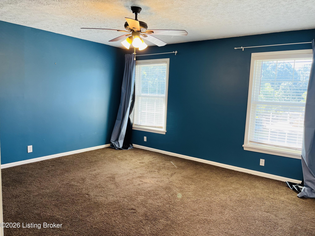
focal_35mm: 26
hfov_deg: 67.3
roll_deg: -2.5
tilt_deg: -6.3
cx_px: 158
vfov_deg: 53.1
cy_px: 118
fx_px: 237
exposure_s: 1/60
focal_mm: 5.1
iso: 80
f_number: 1.6
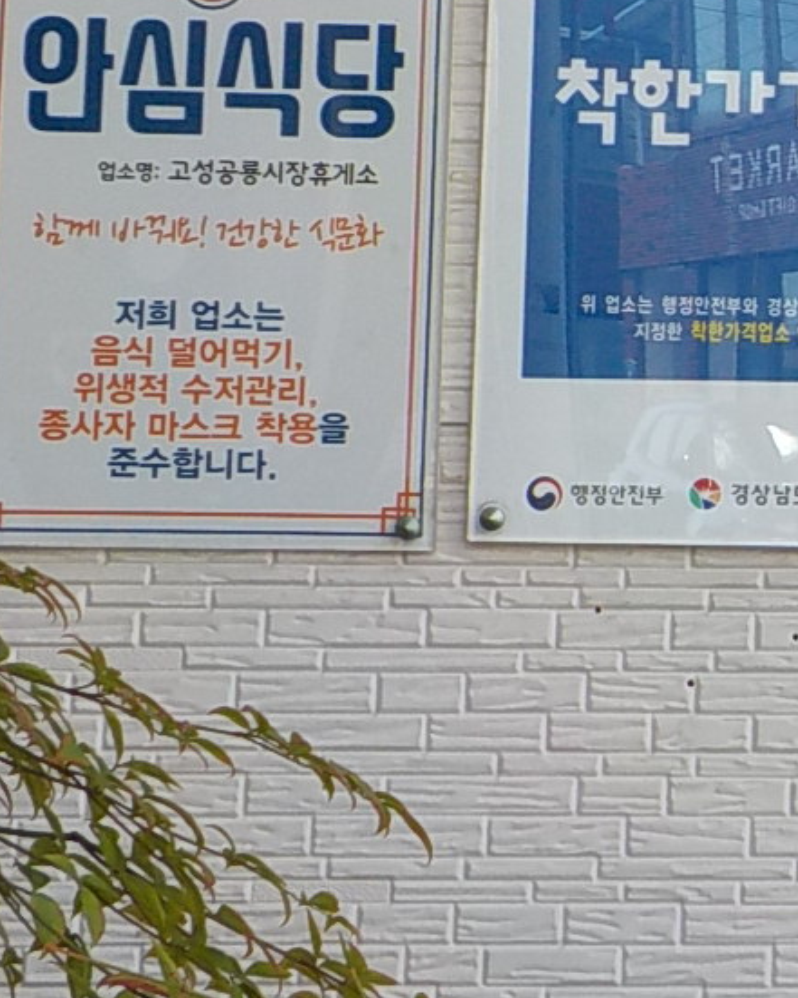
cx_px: 1118
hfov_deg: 16.8
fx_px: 2509
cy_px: 234
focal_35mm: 85
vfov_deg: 22.2
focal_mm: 4.1
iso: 125
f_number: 3.3
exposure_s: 1/100
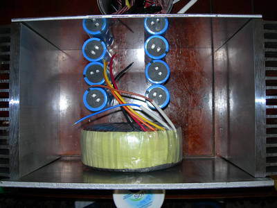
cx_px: 138
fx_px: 304
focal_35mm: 38
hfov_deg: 49.0
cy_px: 104
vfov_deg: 37.7
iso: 50
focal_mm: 7.8
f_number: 2.8
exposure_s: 1/60.1
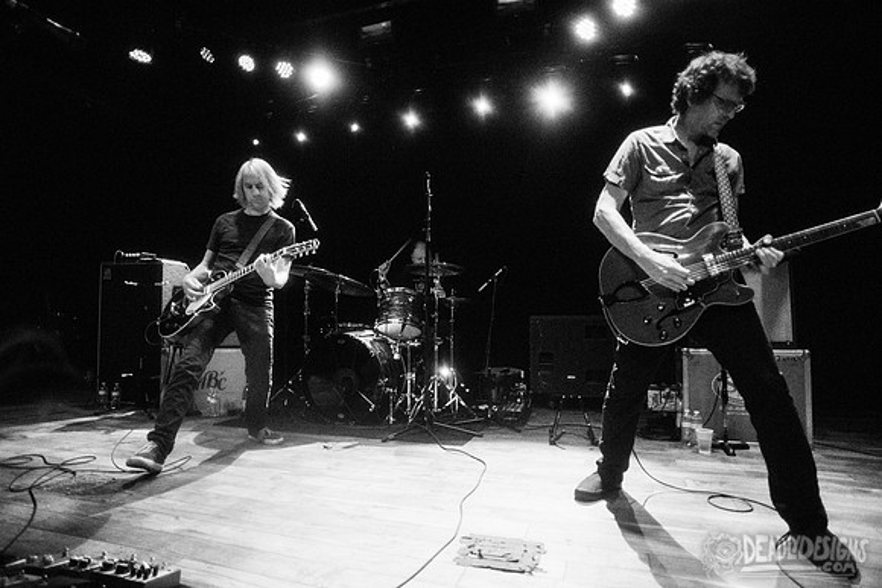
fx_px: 490
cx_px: 441
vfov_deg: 62.0
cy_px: 294
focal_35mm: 20
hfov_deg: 84.0
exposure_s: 1/100
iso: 6400
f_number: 2.8
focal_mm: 20
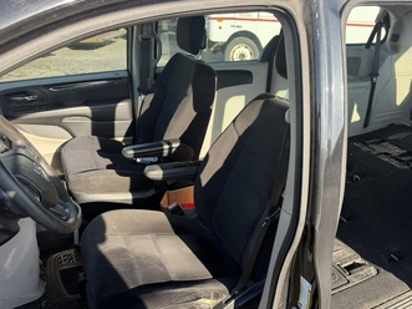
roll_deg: -4.6
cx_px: 236
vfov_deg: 48.1
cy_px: 171
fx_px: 345
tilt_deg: -28.0
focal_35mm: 29
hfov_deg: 61.4
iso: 100
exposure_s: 1/695
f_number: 1.78
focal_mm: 6.76
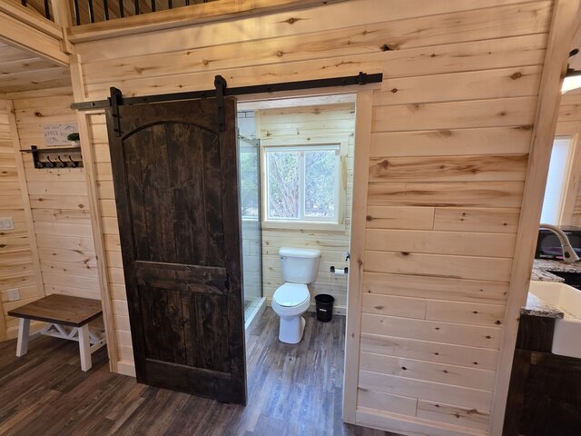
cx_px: 290
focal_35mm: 13
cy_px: 218
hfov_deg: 106.2
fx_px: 218
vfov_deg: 89.9
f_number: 1.9
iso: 125
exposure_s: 1/120
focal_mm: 2.2
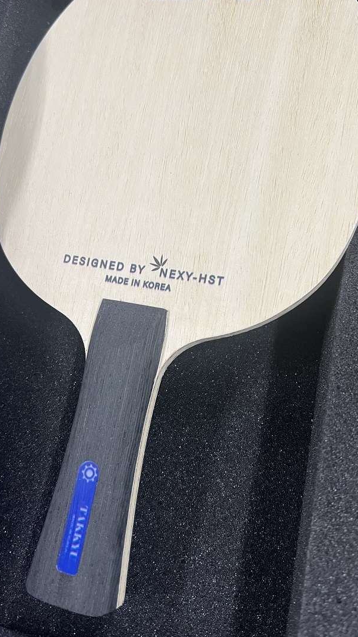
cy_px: 299
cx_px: 187
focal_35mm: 32
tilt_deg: -71.8
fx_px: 540
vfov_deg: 61.0
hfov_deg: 36.7
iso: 125
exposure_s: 1/60
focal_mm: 5.7
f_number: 1.5
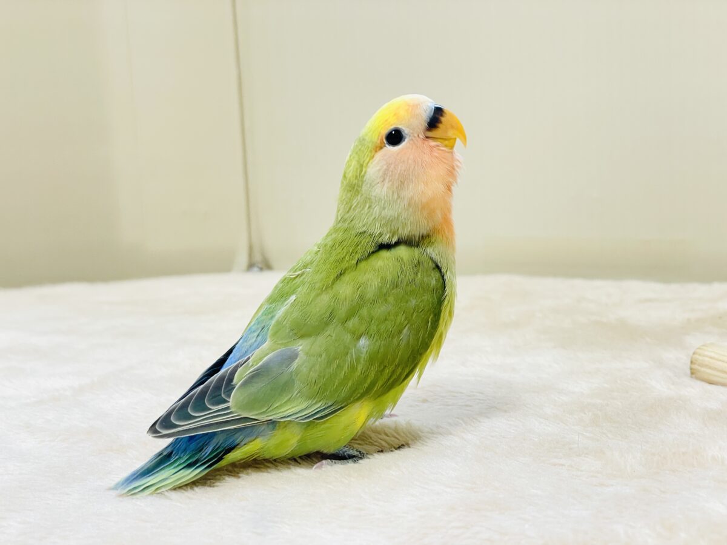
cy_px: 272
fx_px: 1092
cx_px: 364
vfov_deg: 28.0
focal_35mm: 52
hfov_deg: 36.8
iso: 125
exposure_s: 1/99
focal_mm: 6
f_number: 2
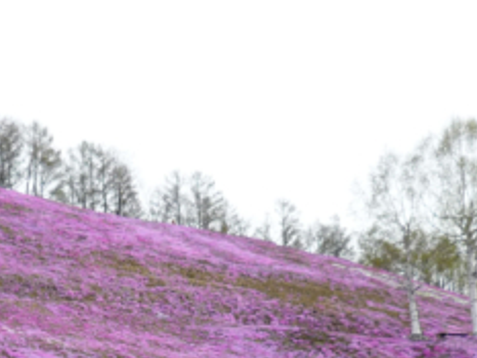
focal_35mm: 85
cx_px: 137
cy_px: 434
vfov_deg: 16.6
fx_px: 1172
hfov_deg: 22.8
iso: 100
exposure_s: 1/640
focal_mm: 5.5
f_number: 2.8
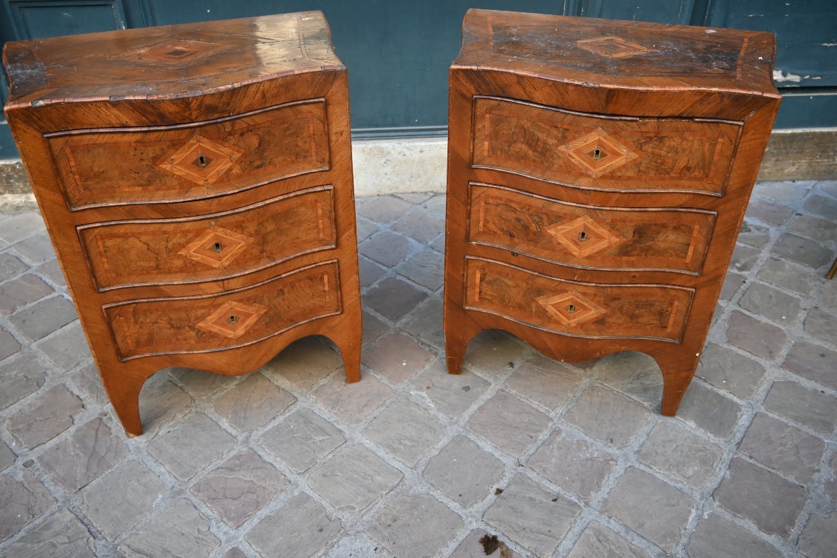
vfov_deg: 43.3
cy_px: 270
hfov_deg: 61.5
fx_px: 703
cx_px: 412
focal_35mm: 30
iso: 400
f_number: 3.5
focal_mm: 19.5
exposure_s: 1/200
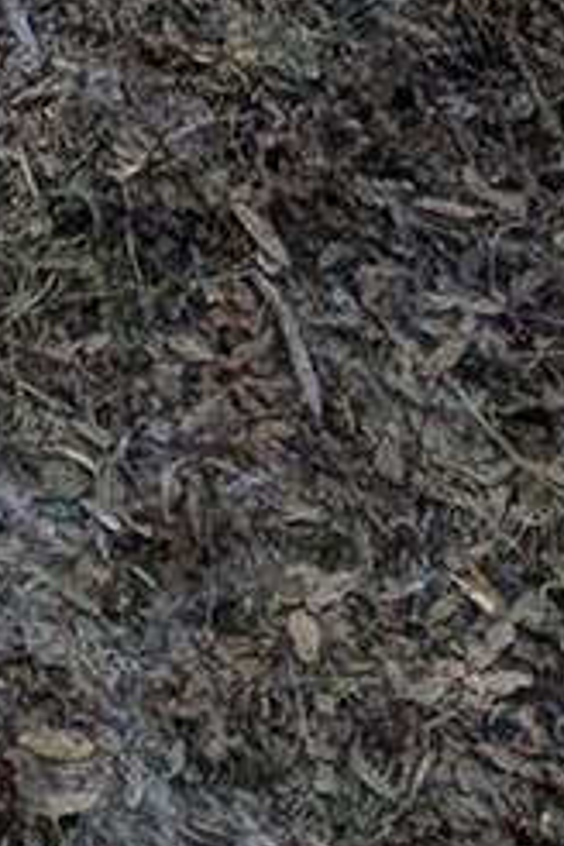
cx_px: -691
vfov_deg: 17.0
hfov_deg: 13.4
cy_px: -922
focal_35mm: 81
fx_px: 1903
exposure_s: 1/1395
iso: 51
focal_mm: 2.02
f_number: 1.7
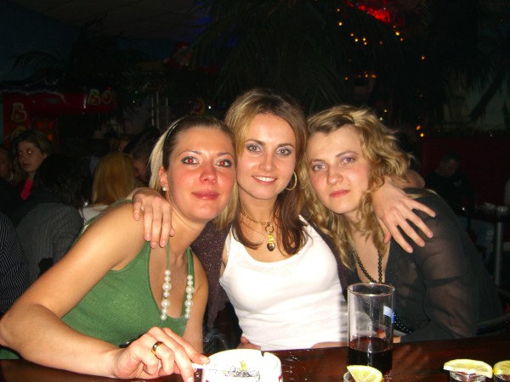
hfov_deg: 49.0
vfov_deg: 37.7
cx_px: 255
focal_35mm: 38
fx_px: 560
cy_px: 191
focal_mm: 7.9
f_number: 2.8
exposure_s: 1/60
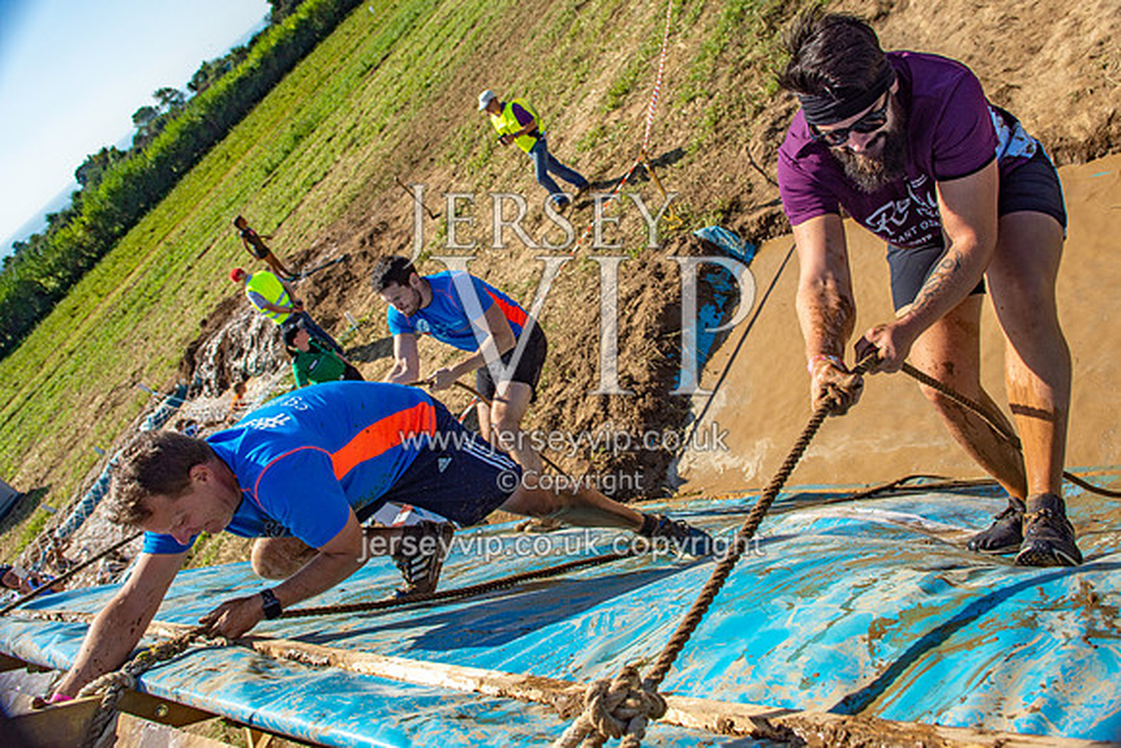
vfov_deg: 46.4
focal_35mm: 28
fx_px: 871
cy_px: 338
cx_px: 570
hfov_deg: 65.5
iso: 100
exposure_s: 1/6400
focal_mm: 17
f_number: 4
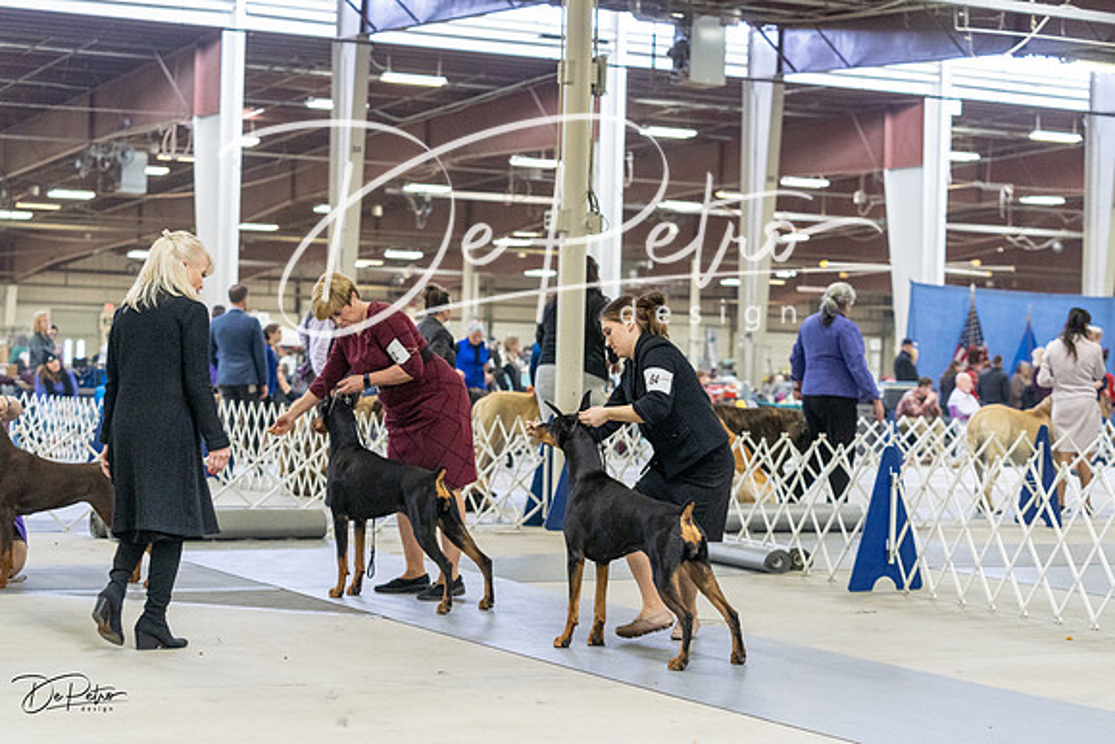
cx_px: 558
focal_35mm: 73
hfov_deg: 27.7
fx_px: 2261
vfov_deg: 18.7
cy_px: 372
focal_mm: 73
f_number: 3.5
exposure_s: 1/320
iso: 6400
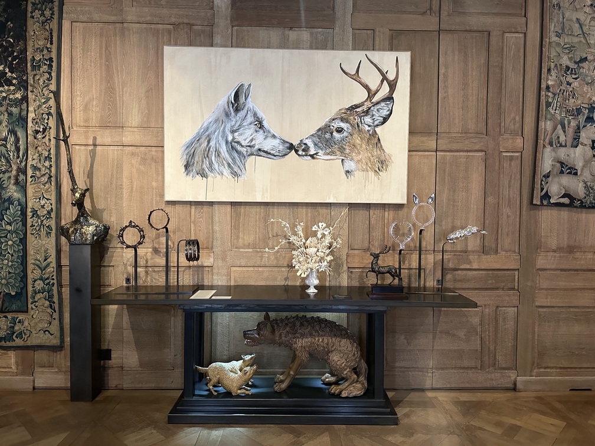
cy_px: 223
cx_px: 298
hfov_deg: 71.6
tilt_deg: -1.5
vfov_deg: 56.8
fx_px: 413
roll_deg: +0.1
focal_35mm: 24
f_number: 1.78
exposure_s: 1/33
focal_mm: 6.86
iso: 640
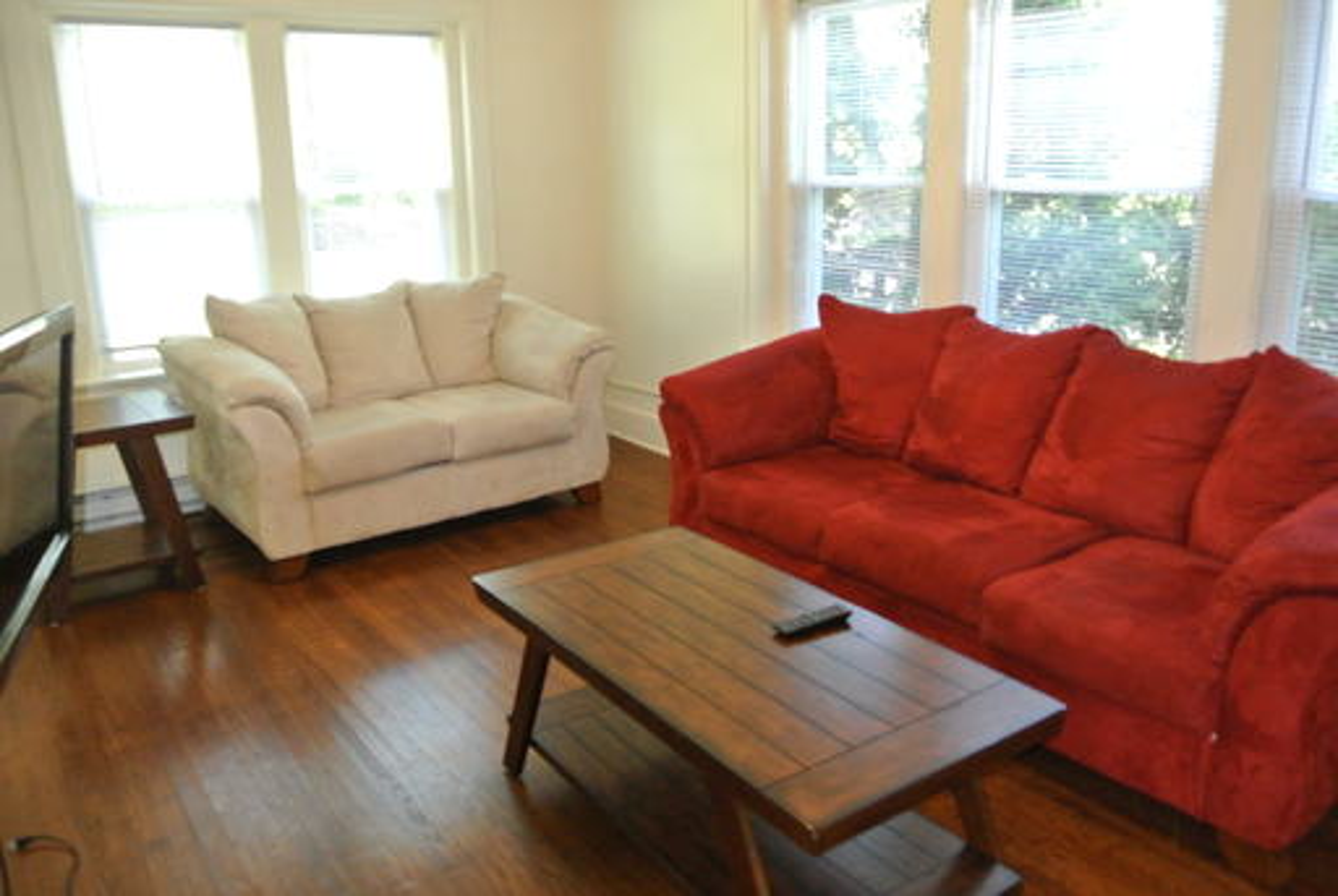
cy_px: 448
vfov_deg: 48.1
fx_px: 1005
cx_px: 669
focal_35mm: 27
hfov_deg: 67.3
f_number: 3.5
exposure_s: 1/60
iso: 900
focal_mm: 10
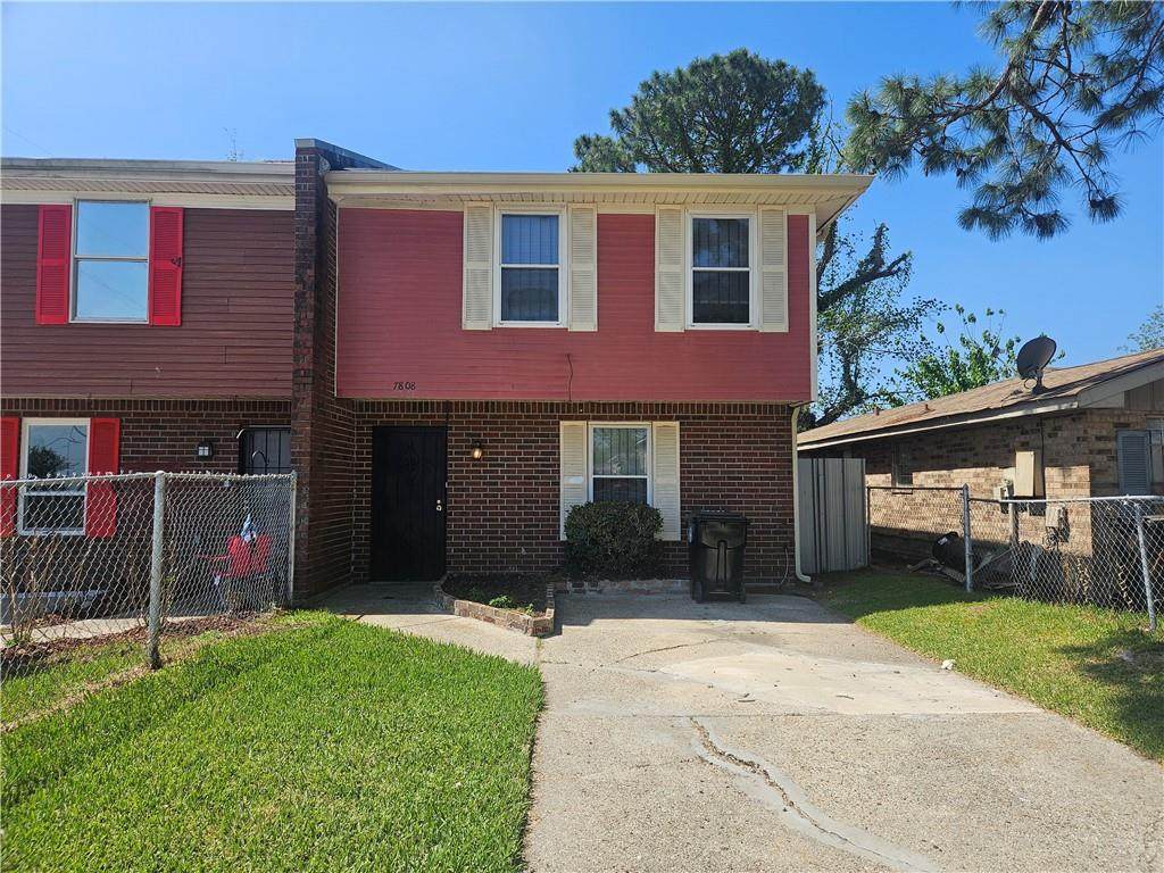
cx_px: 582
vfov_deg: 58.9
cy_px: 436
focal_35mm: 23
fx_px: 773
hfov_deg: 73.9
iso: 25
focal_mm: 5.4
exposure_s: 1/1457
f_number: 1.8
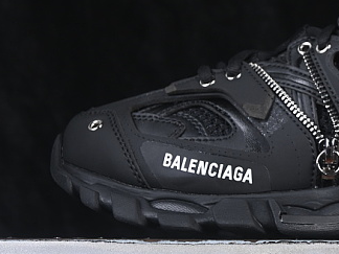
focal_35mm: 178
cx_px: 362
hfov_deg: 11.0
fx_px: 1743
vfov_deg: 8.3
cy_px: 67
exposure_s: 1/60
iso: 160
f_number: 6.3
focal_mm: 50
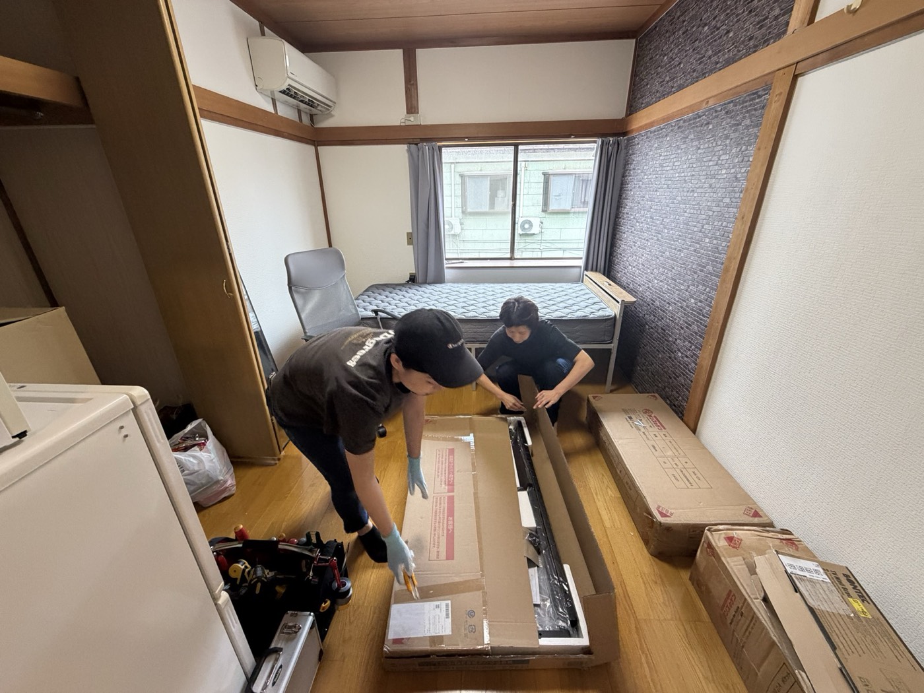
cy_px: 346
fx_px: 374
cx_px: 462
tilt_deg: -23.6
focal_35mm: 14
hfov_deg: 102.1
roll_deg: +0.1
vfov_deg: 85.7
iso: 320
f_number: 2.2
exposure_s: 1/103
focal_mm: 2.22
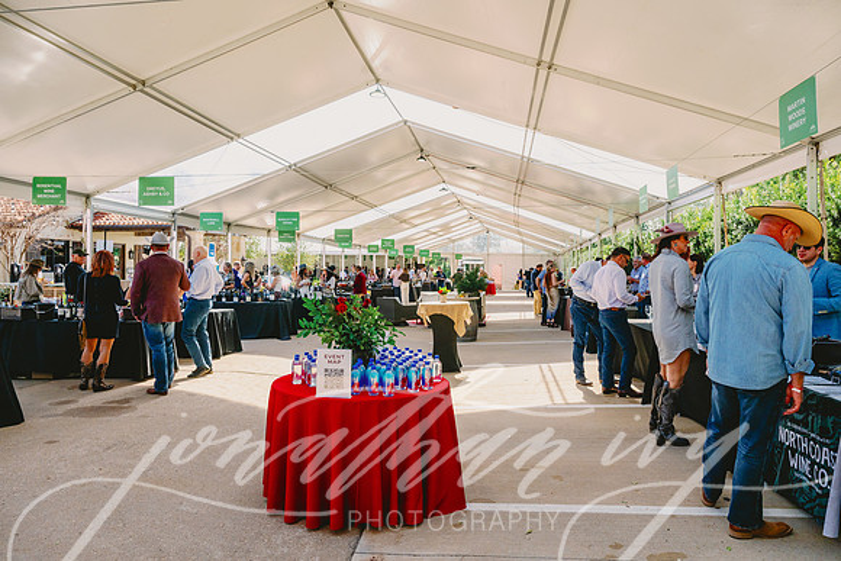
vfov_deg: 53.2
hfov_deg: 73.7
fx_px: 561
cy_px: 280
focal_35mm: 24
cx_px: 420
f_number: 7.1
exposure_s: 1/640
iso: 400
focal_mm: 24
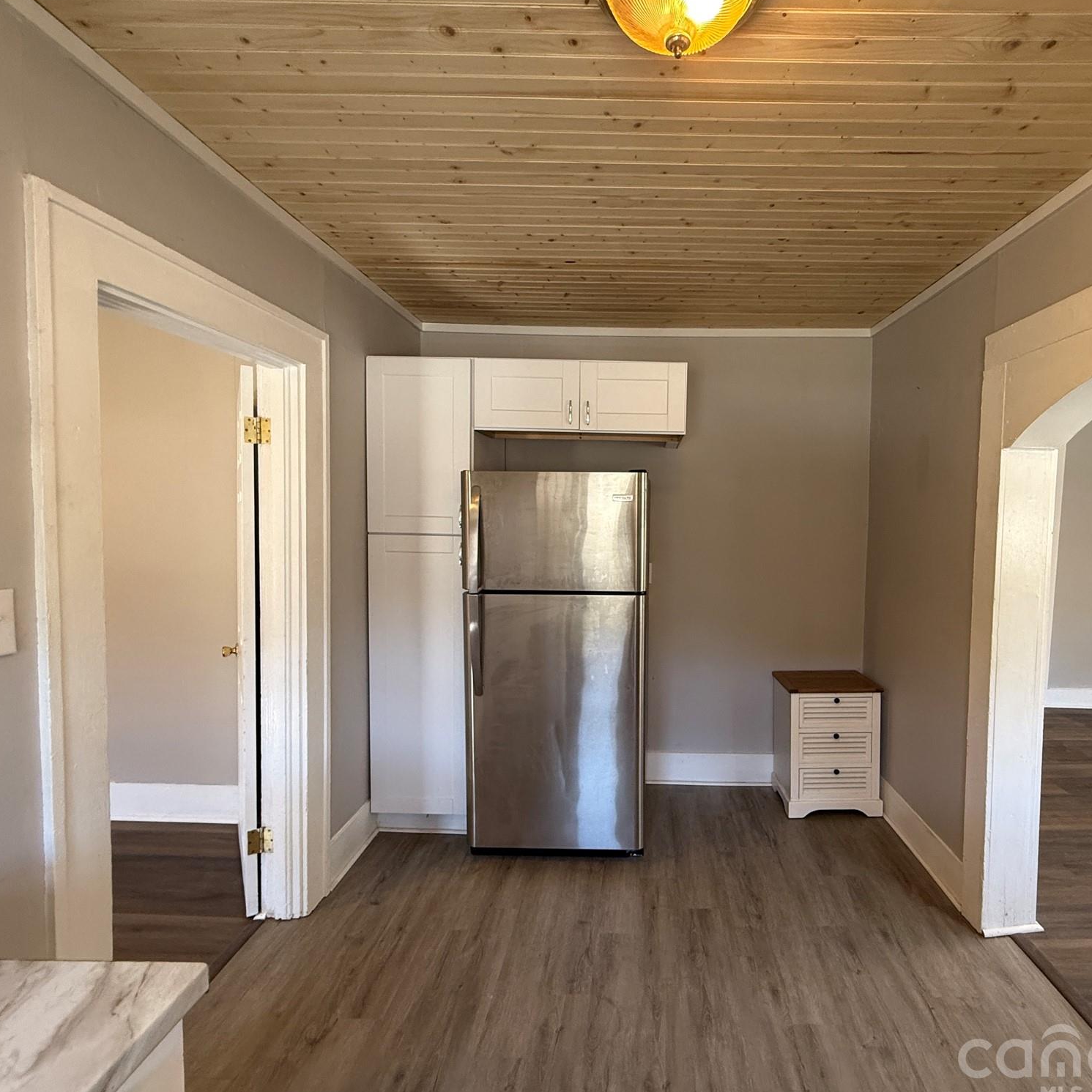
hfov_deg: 83.1
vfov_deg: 84.0
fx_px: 607
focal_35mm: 17
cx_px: 649
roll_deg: -0.5
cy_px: 551
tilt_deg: -3.9
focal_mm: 2.22
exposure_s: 1/60
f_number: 2.2
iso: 200
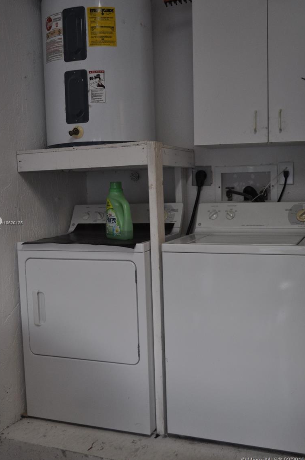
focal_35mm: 41
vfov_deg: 47.5
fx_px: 523
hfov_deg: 32.5
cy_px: 223
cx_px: 149
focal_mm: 26
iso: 560
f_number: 4.2
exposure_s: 1/60
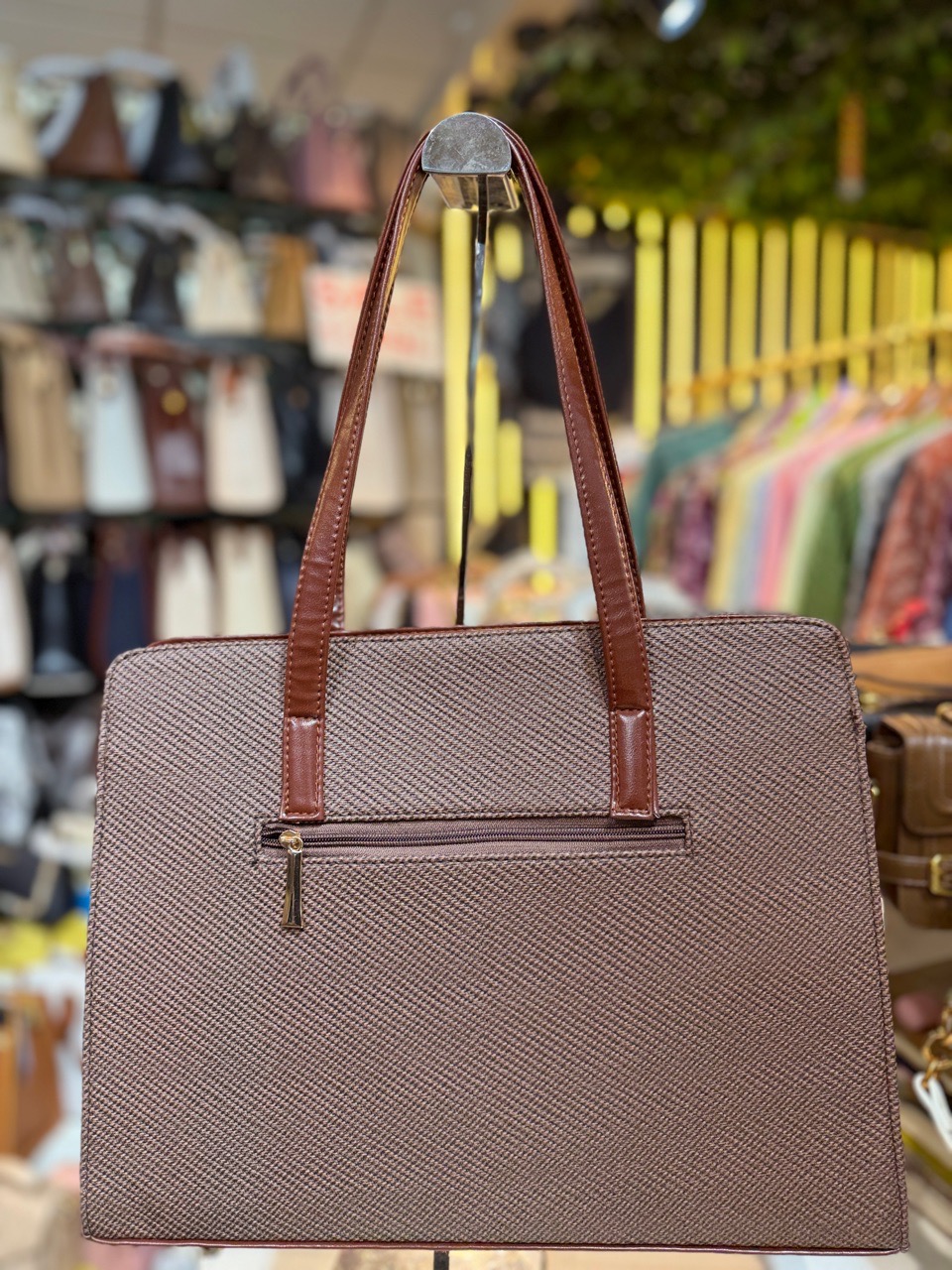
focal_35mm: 24
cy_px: 635
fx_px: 880
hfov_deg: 56.8
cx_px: 476
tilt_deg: -7.2
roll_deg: -0.1
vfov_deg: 71.6
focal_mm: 6.76
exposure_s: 1/100
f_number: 1.78
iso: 80
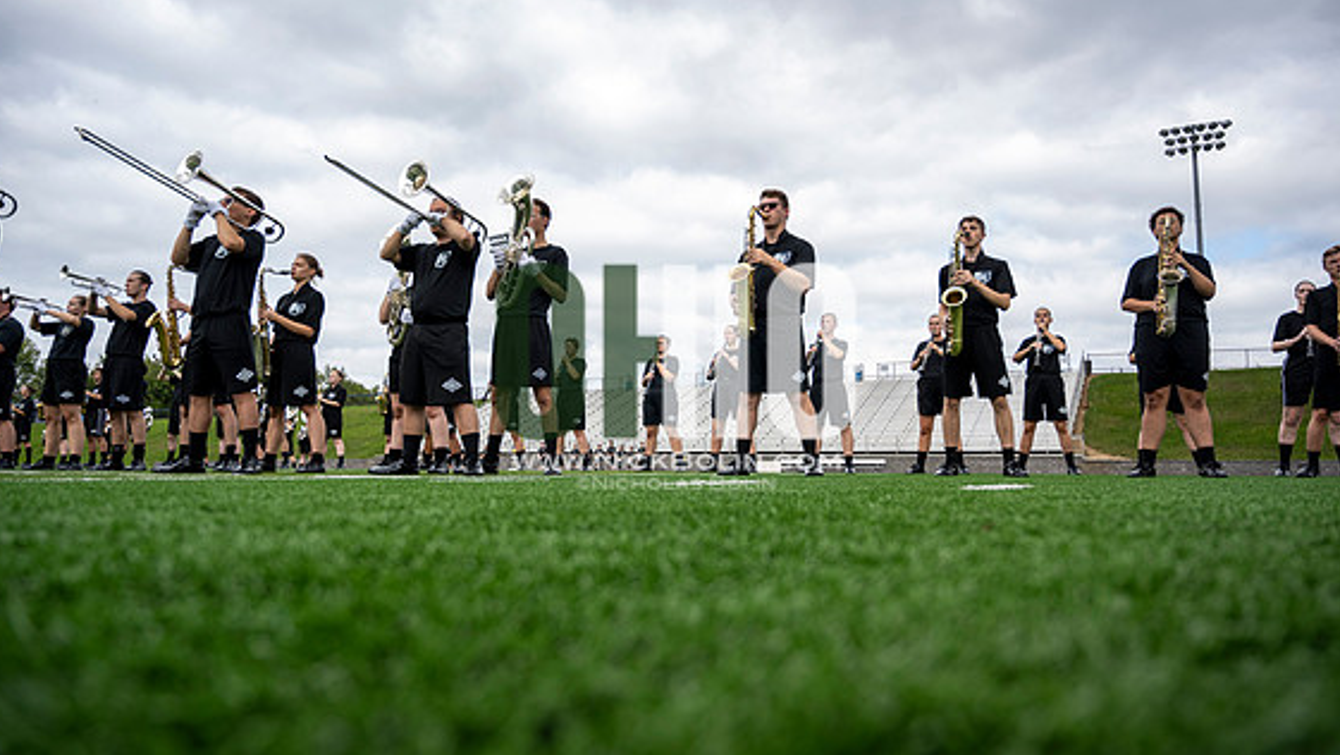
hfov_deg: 71.9
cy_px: 376
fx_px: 924
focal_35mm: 26
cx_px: 676
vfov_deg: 44.4
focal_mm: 24
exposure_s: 1/800
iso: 250
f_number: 4
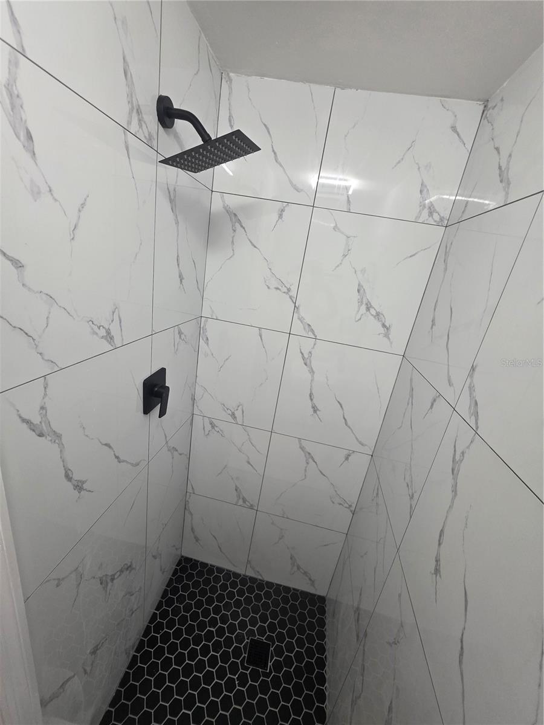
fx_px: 272
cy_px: 362
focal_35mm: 13
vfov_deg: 106.2
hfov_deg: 89.9
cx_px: 272
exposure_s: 1/120
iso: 250
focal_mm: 2.2
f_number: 1.9
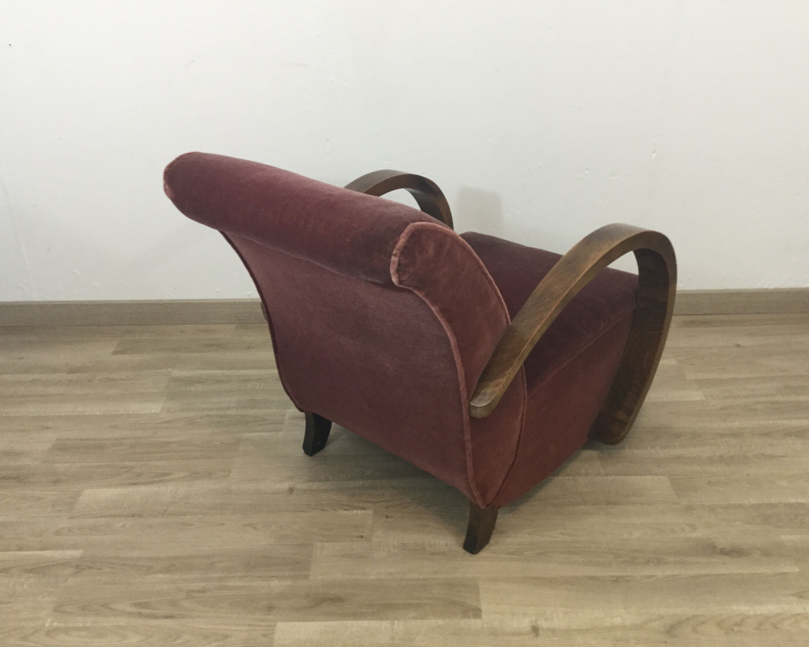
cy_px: 328
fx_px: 790
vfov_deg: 44.5
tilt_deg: -28.8
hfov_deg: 54.2
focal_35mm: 33
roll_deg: -1.3
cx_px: 417
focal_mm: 3.3
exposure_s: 1/33
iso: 100
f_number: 2.4
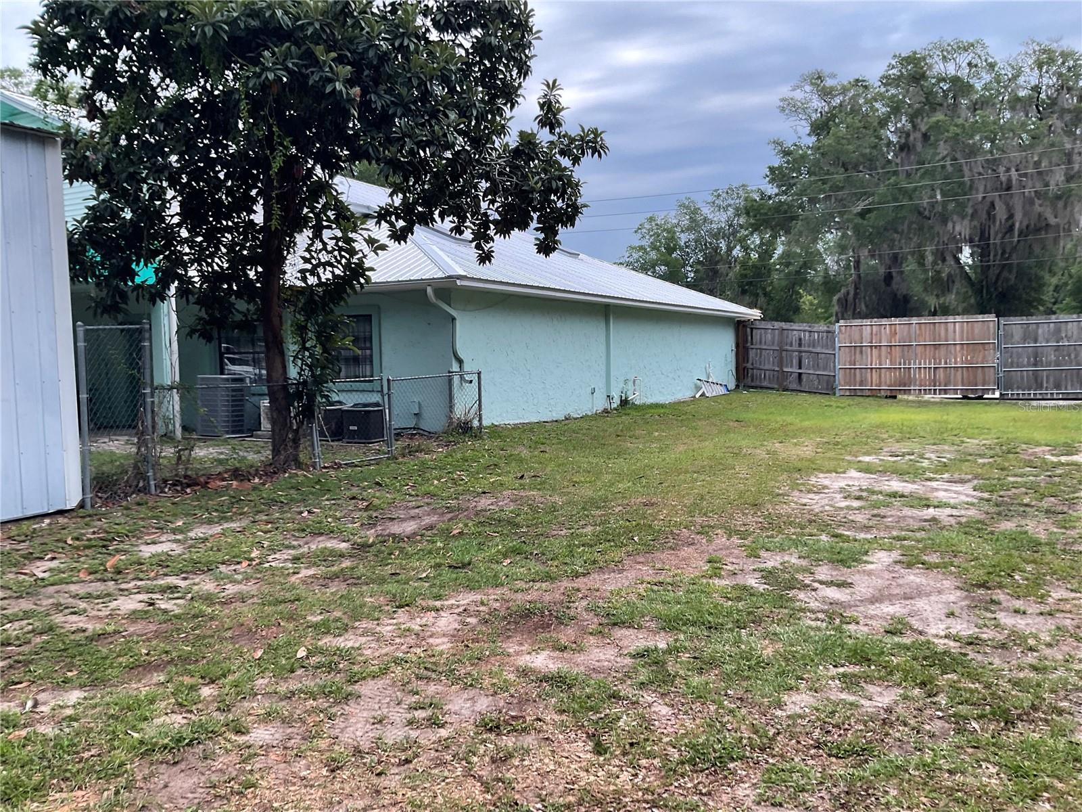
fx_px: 906
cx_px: 541
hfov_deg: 61.7
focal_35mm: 29
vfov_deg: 48.2
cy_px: 406
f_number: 1.8
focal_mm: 3
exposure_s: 1/120
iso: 32
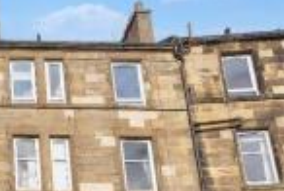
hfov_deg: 32.1
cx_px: -52
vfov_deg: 22.5
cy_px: 268
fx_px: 411
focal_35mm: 52
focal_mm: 16
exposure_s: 1/2000
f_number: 5.6
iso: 200
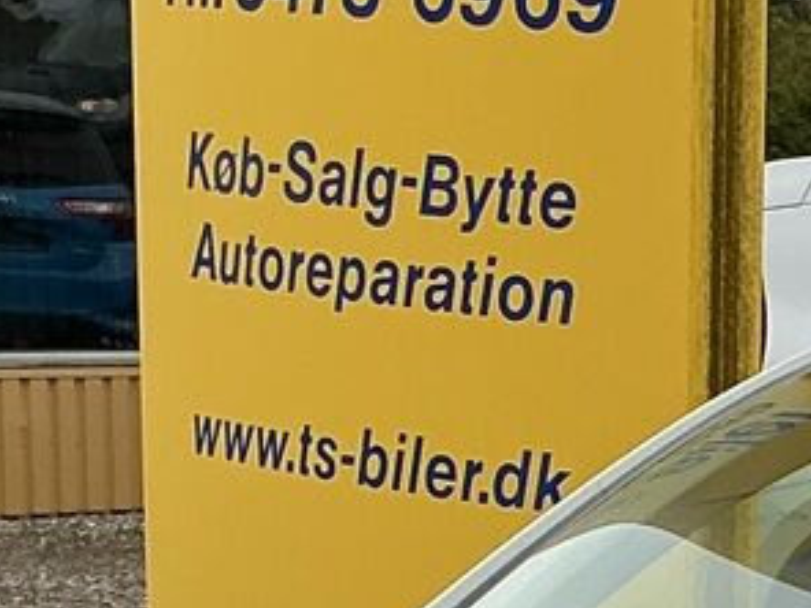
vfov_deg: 8.4
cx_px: 1182
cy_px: 1205
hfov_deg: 11.4
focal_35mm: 167
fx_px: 3913
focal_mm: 3
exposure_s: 1/816
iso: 25
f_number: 1.8
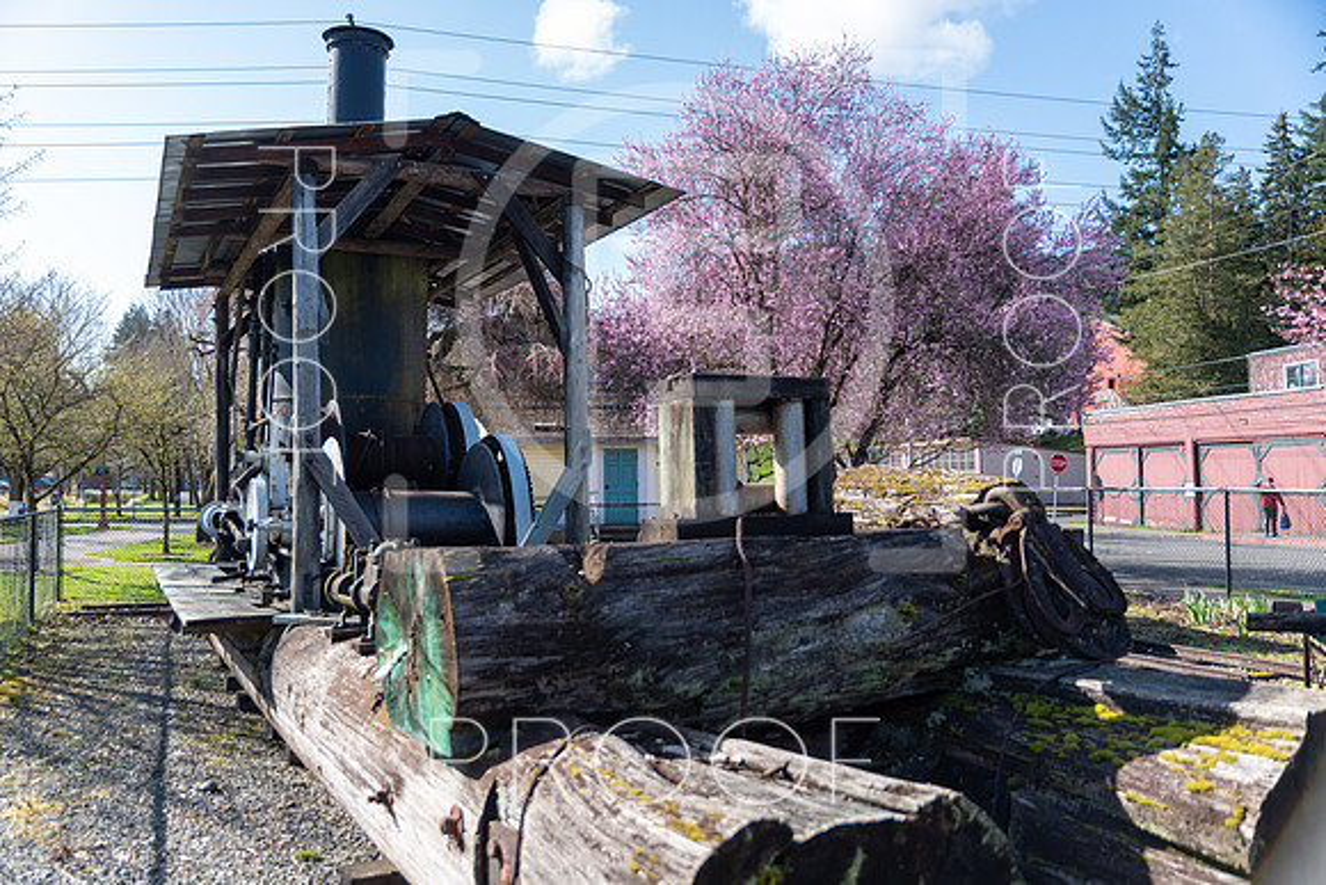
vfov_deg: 43.6
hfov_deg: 61.9
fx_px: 1105
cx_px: 663
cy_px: 442
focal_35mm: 30
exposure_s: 1/1600
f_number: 2.8
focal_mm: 30
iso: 200
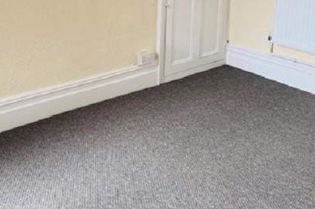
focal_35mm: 54
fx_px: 472
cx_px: 85
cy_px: 37
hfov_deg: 36.2
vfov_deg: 24.6
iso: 125
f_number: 1.8
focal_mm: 4.25
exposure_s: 1/60
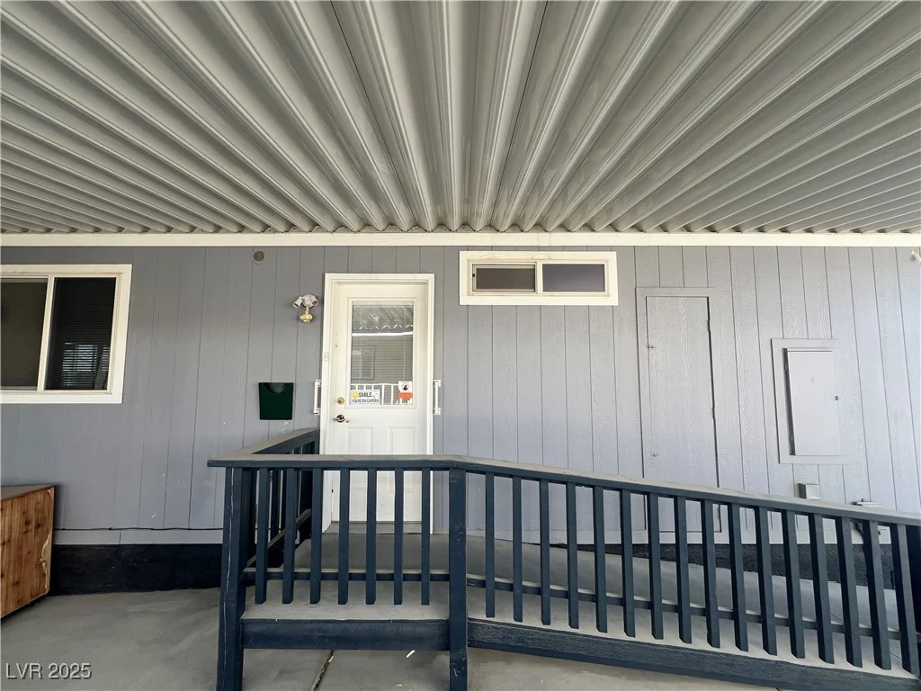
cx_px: 460
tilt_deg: +3.7
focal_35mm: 13
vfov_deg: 89.9
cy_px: 346
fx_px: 346
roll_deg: -0.2
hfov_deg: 106.2
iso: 32
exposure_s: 1/219
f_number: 1.8
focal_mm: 1.57
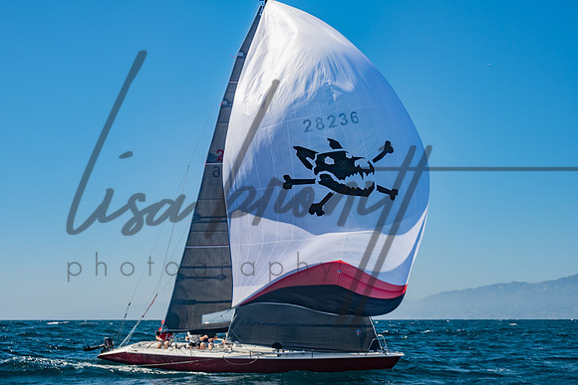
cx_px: 263
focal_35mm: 61
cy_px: 210
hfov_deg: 32.9
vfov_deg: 22.3
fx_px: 979
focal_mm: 51
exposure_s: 1/320
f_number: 6.3
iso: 160
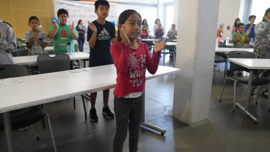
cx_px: 134
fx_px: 215
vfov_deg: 38.9
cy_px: 83
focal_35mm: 30
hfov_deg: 64.3
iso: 4000
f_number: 3.5
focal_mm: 28
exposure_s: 1/125
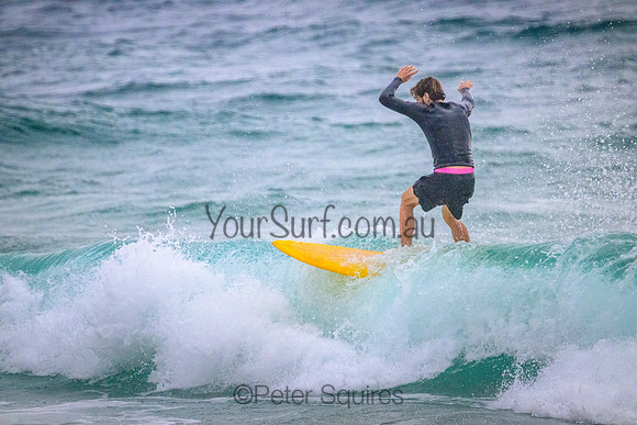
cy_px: 212
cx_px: 318
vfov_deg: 2.0
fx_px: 12388
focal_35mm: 700
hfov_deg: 2.9
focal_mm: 700
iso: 7200
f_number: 11
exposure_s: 1/1250
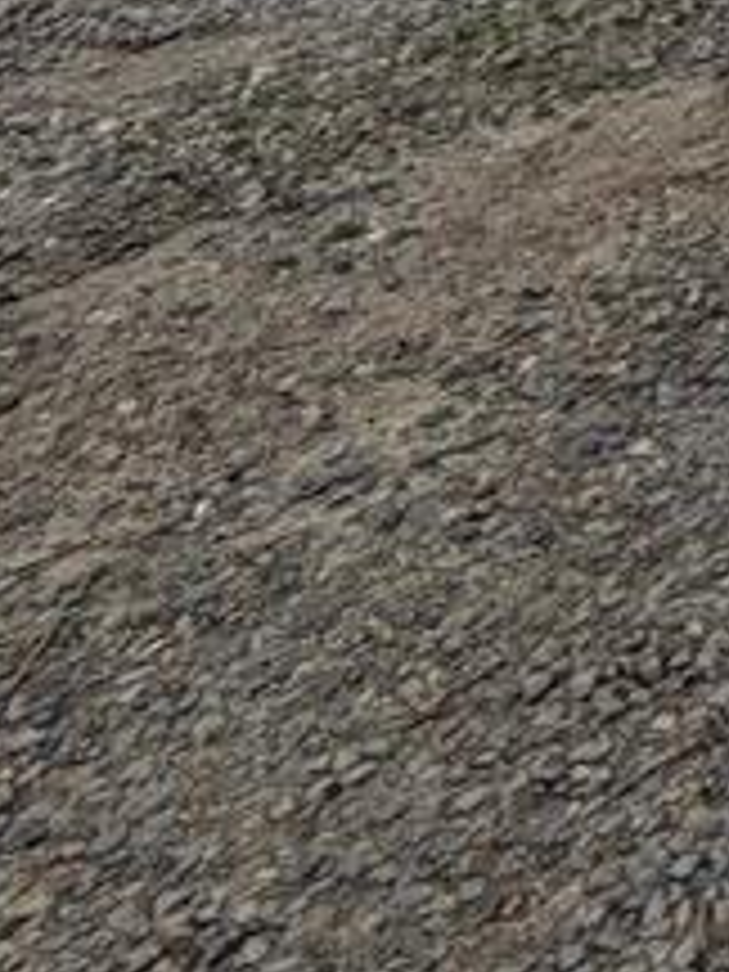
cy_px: -1107
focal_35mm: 83
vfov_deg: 16.3
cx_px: 2030
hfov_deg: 11.9
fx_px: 2331
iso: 40
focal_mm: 2.22
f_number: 2.2
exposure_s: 1/518
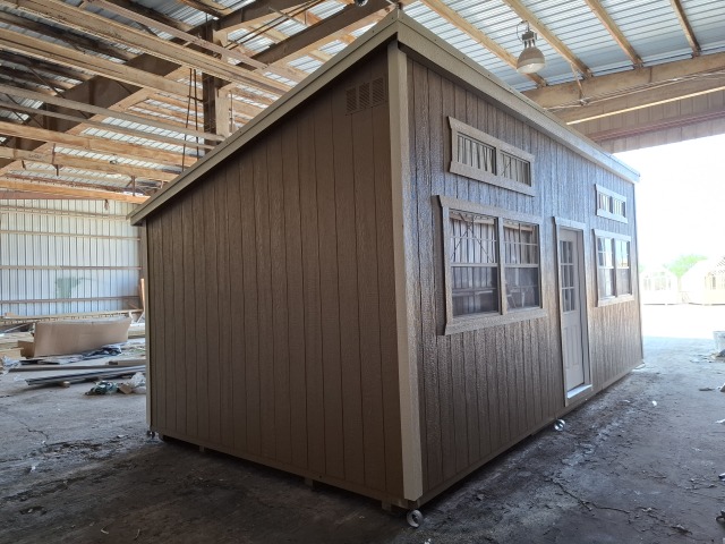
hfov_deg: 73.9
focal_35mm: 23
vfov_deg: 58.9
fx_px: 482
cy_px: 272
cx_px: 362
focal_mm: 5.54
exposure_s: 1/100
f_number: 1.8
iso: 100
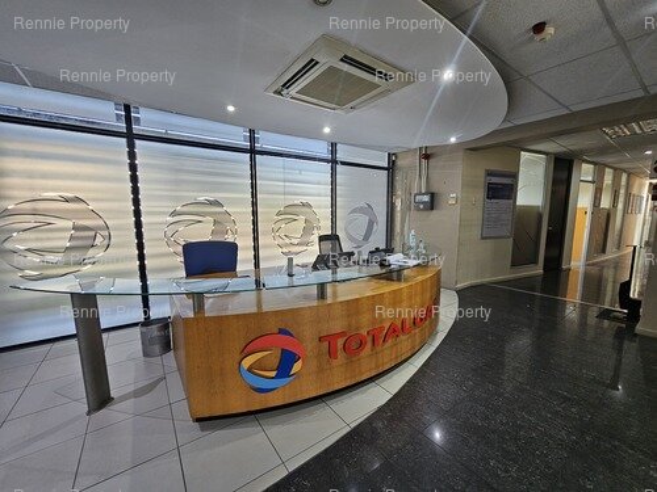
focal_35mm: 13
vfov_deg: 89.9
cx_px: 328
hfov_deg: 106.2
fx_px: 247
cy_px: 246
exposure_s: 1/50
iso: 160
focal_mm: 2.2
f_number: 2.2
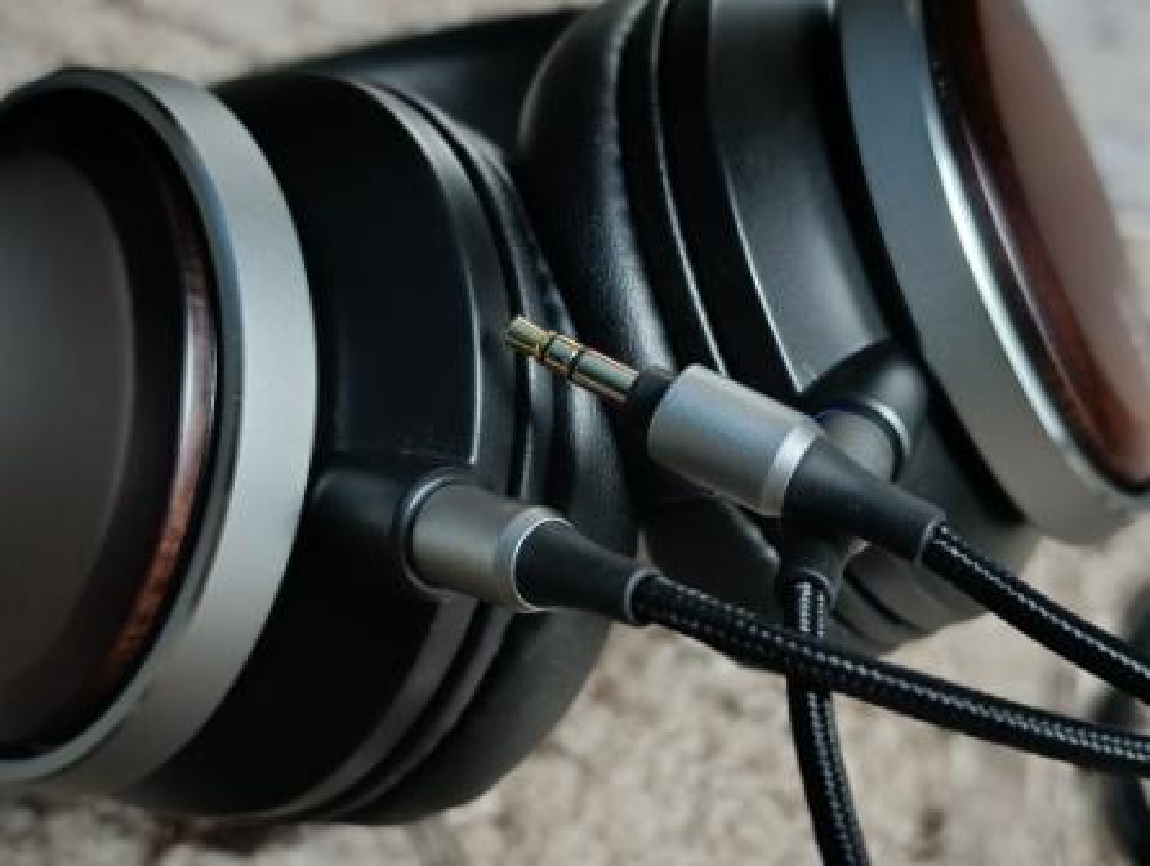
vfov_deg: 31.6
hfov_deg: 41.2
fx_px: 1531
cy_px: 433
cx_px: 575
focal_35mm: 46
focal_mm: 6.11
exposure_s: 1/14.3
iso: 2132
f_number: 1.65
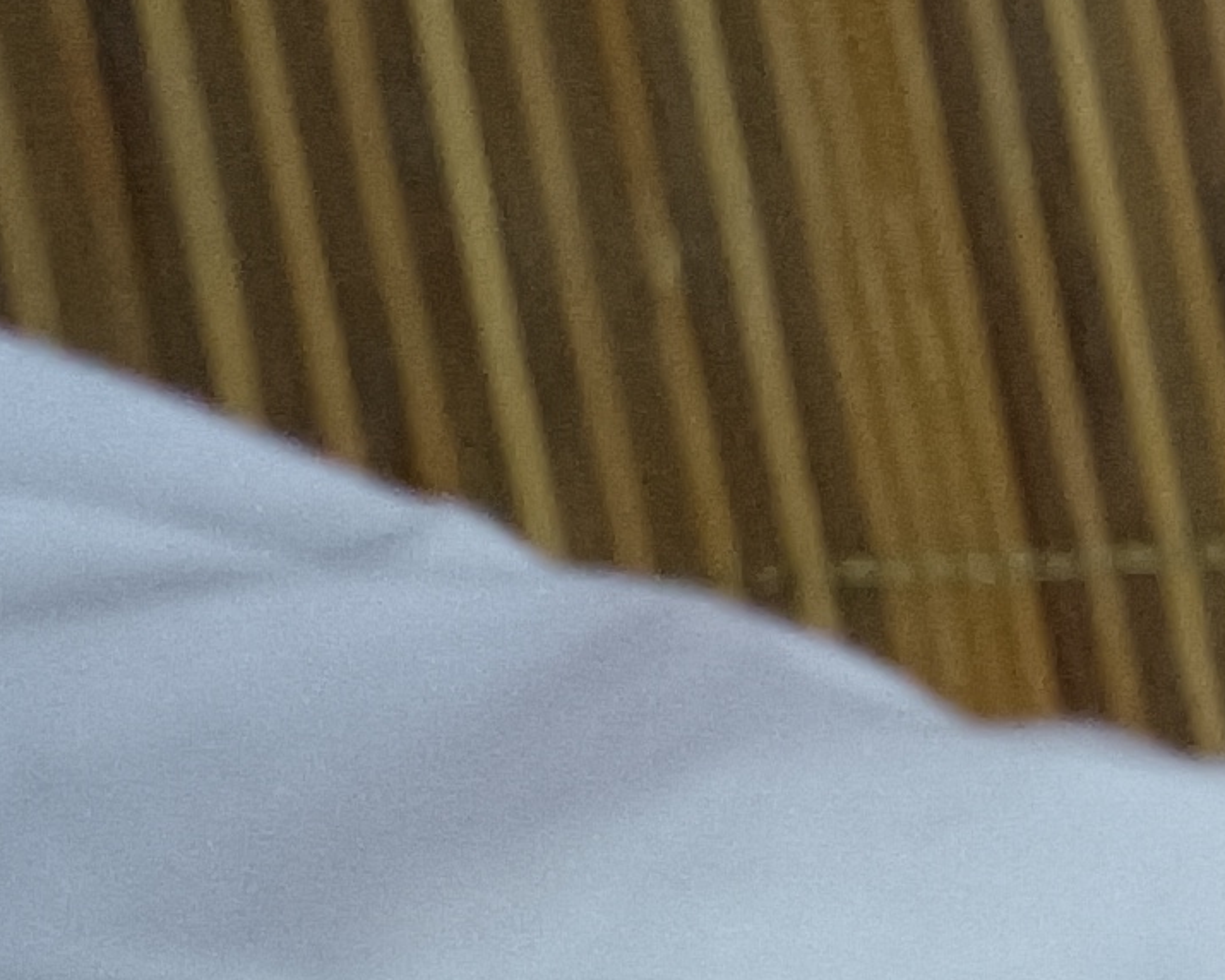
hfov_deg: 13.1
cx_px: 1573
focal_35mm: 142
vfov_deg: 9.9
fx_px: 5148
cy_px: 2104
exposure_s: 1/33.3
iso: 3490
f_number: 1.8
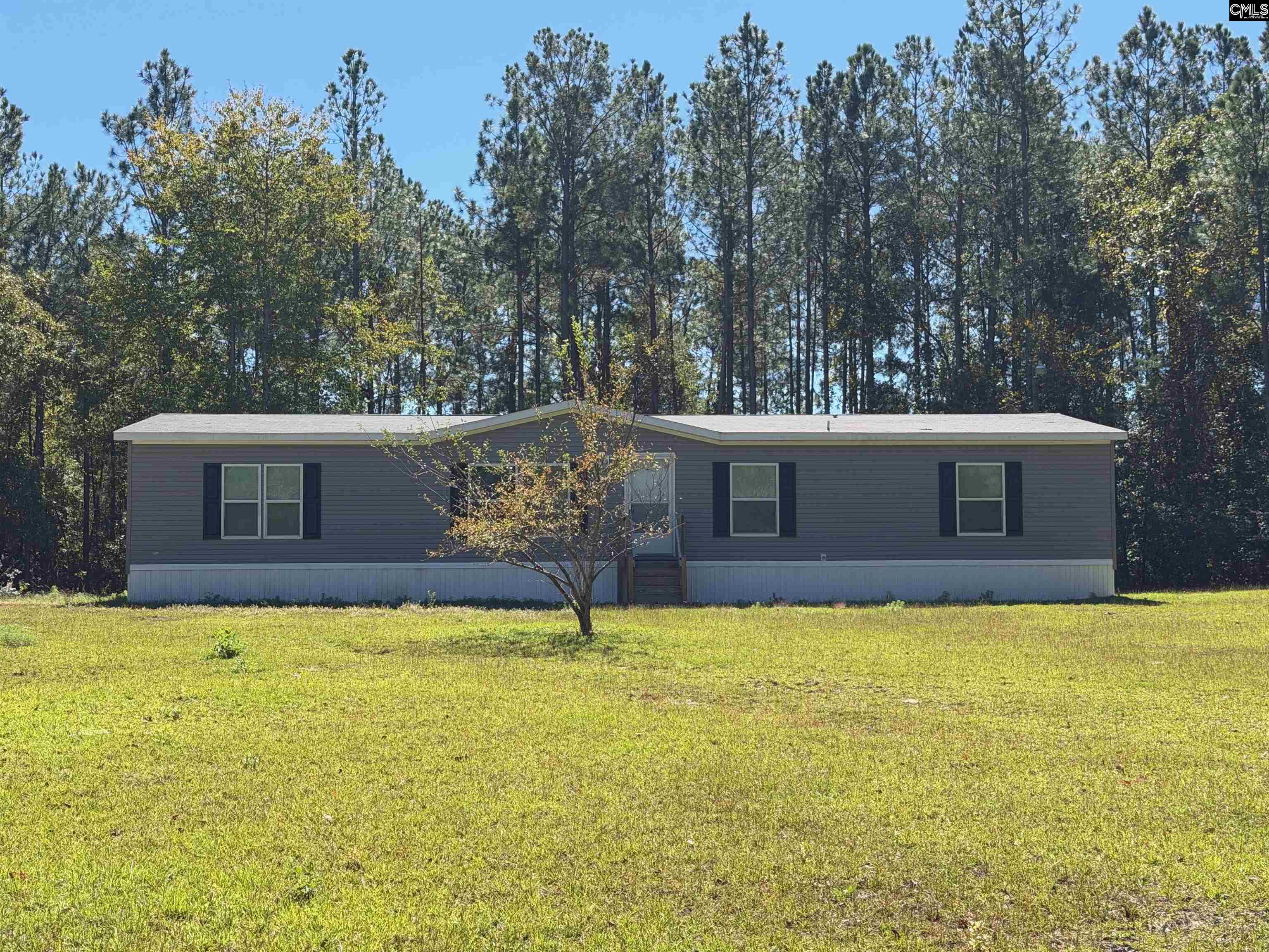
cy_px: 476
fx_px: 1760
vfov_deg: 30.3
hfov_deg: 39.7
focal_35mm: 48
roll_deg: +0.5
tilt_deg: +3.1
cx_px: 634
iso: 80
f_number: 1.78
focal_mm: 6.76
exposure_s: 1/2577
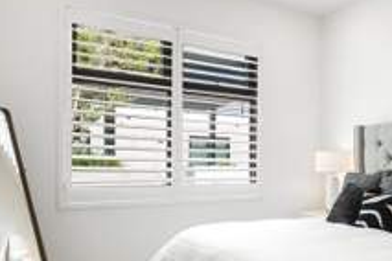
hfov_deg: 50.3
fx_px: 392
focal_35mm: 36
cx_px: 307
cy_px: 158
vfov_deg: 36.7
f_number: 4
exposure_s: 1/15
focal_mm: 16
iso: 180
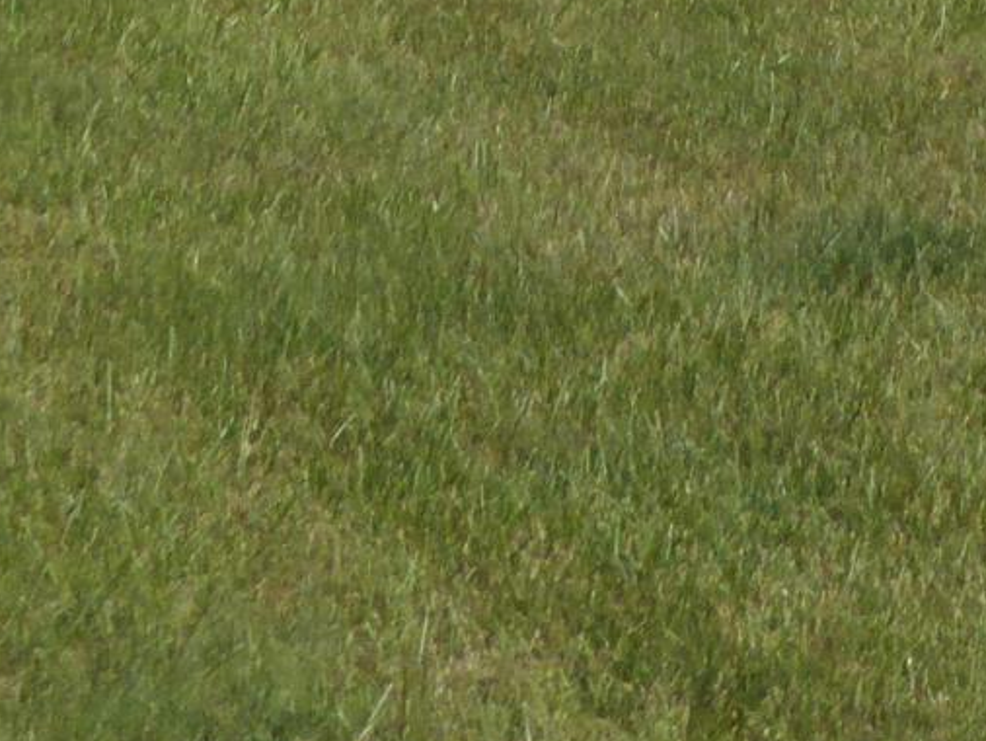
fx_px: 4731
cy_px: -1162
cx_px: 616
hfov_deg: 11.9
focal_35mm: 166
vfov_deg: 8.1
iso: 100
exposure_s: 1/1600
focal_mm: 5
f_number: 4
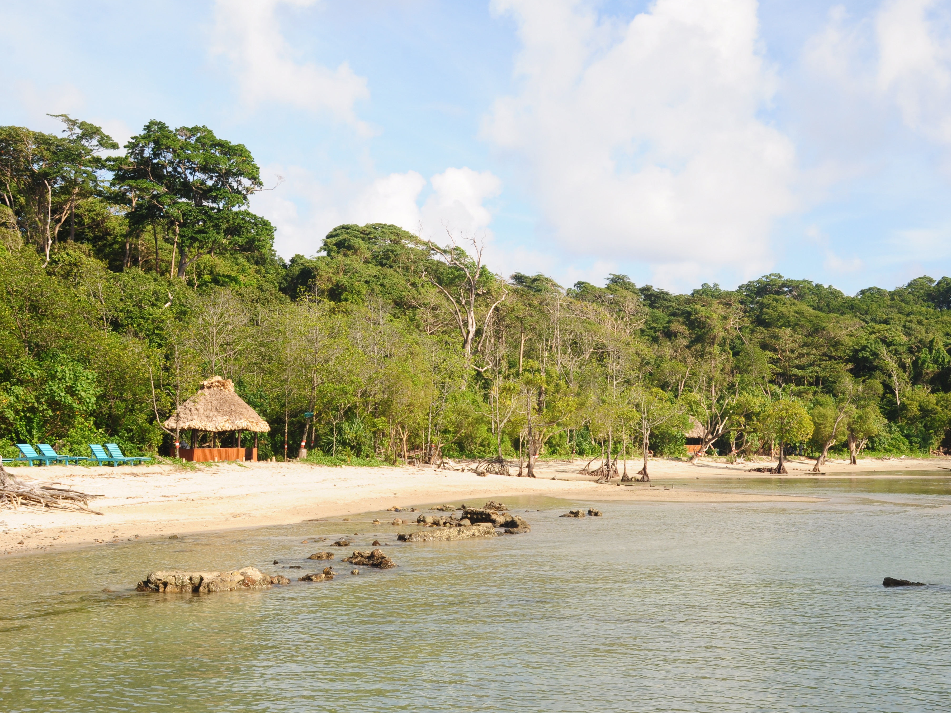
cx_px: 557
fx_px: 1319
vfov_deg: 30.3
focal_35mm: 48
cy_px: 360
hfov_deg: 39.5
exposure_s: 1/100
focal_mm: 28
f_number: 13
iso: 200
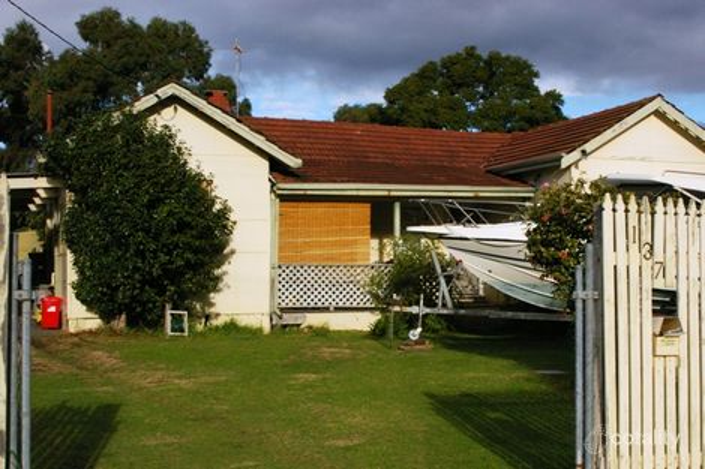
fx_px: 998
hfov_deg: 38.9
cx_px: 352
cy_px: 234
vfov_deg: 26.5
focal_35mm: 51
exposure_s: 1/1000
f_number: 11
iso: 800
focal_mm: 34
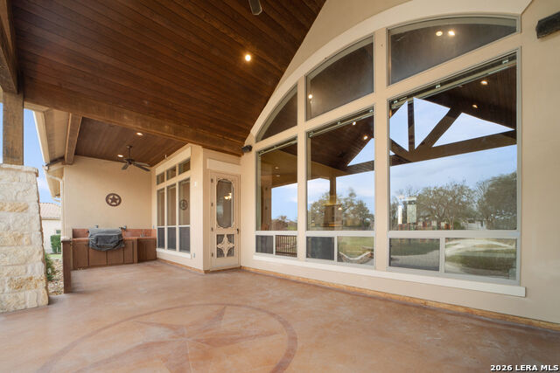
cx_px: 280
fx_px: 218
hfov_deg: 104.2
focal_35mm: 14
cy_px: 186
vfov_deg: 81.2
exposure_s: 1/15
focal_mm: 14
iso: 160
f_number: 8
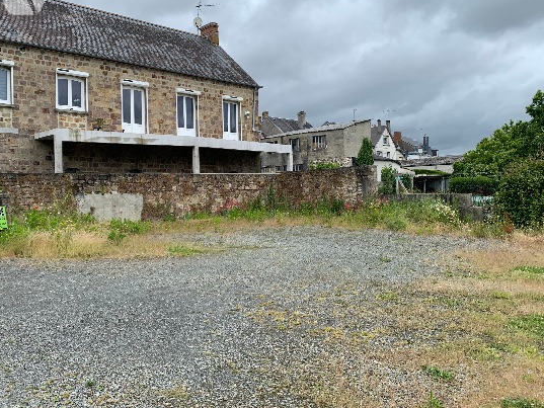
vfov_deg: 45.4
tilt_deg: +2.3
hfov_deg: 58.3
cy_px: 181
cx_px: 252
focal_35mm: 31
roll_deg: -0.4
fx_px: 487
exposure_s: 1/1610
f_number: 1.8
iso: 25
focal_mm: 4.25
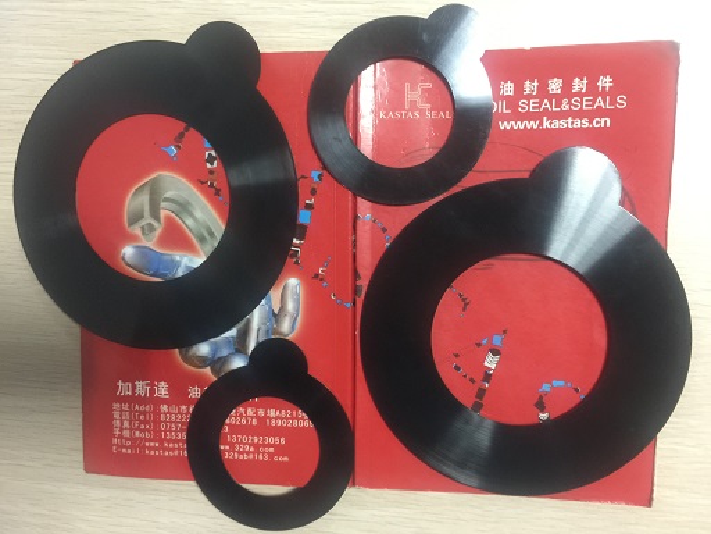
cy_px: 267
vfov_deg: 48.2
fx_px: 596
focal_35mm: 29
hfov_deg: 61.7
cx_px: 356
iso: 125
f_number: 2.2
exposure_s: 1/4
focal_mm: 4.15
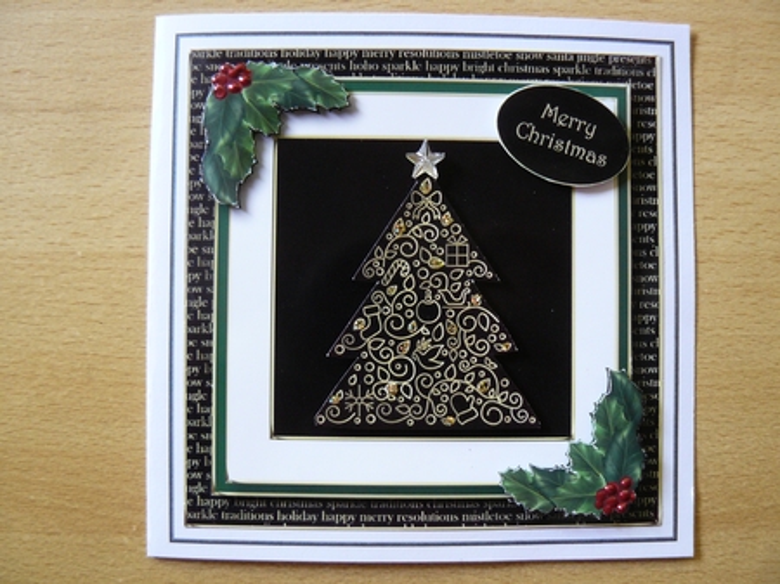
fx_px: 811
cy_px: 292
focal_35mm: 36
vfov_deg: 39.6
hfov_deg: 51.4
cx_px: 390
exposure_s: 1/15
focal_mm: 6
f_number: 2.8
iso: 200
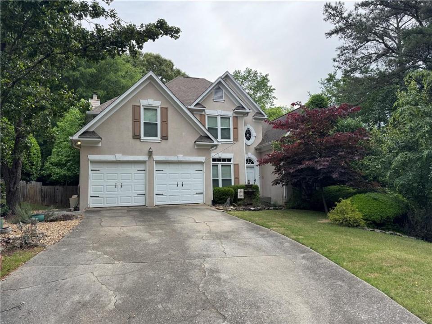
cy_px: 162
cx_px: 216
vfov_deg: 56.8
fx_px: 300
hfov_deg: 71.6
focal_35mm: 24
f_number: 1.78
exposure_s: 1/1366
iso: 80
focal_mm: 6.76
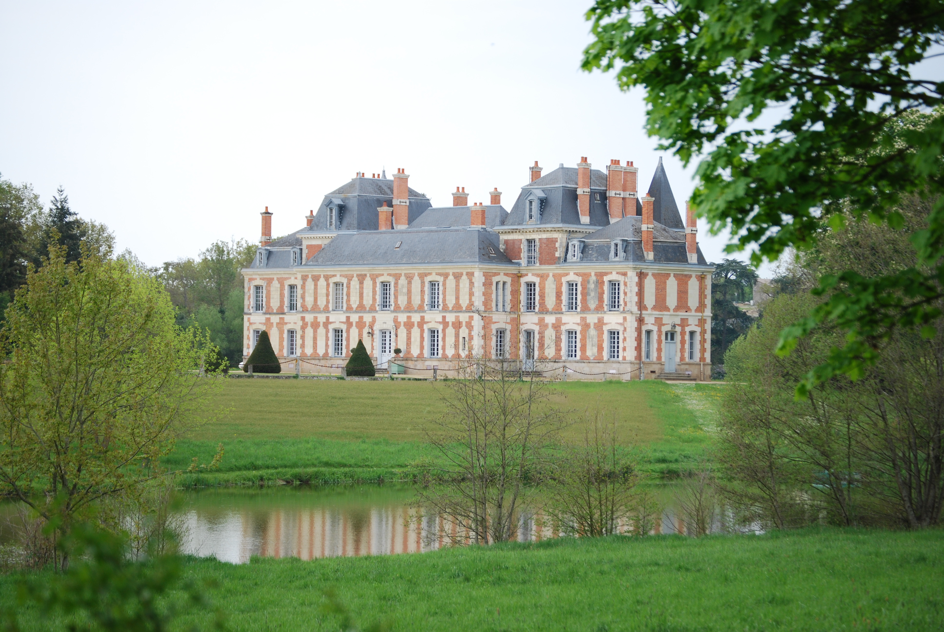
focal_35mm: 112
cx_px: 472
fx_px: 2954
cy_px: 316
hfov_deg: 18.2
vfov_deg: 12.2
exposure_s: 1/400
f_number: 5
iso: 200
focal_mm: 75
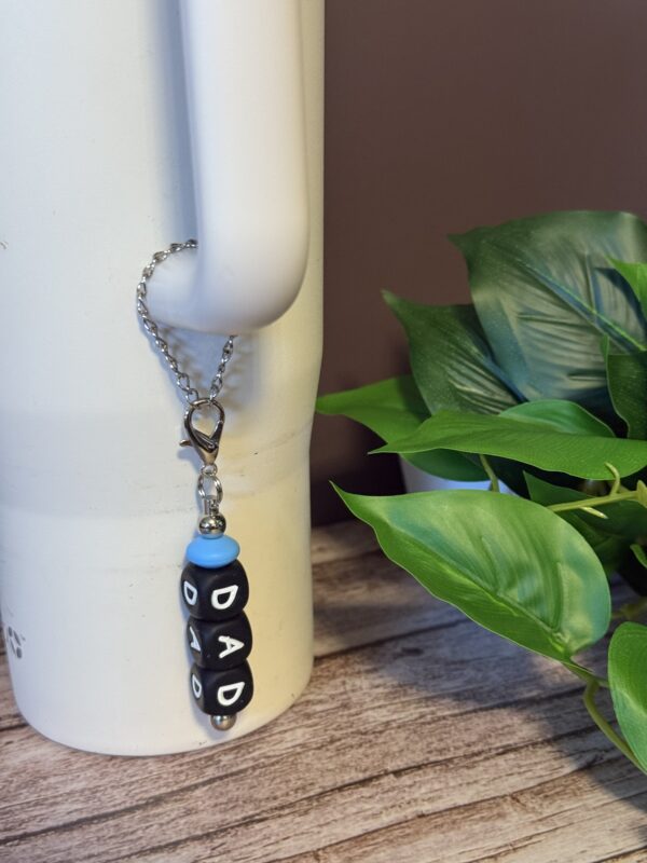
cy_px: 432
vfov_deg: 39.7
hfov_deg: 30.3
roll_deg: +2.0
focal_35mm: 48
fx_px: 1196
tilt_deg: -17.2
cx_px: 324
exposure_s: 1/40
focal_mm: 6.76
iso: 250
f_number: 1.78
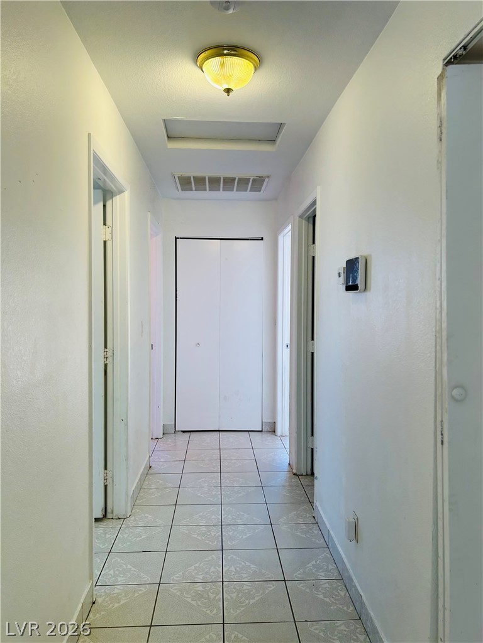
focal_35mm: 26
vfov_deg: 67.3
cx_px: 242
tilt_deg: +1.1
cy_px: 322
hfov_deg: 53.1
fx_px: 484
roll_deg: -1.2
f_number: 1.5
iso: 40
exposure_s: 1/120
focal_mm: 5.7
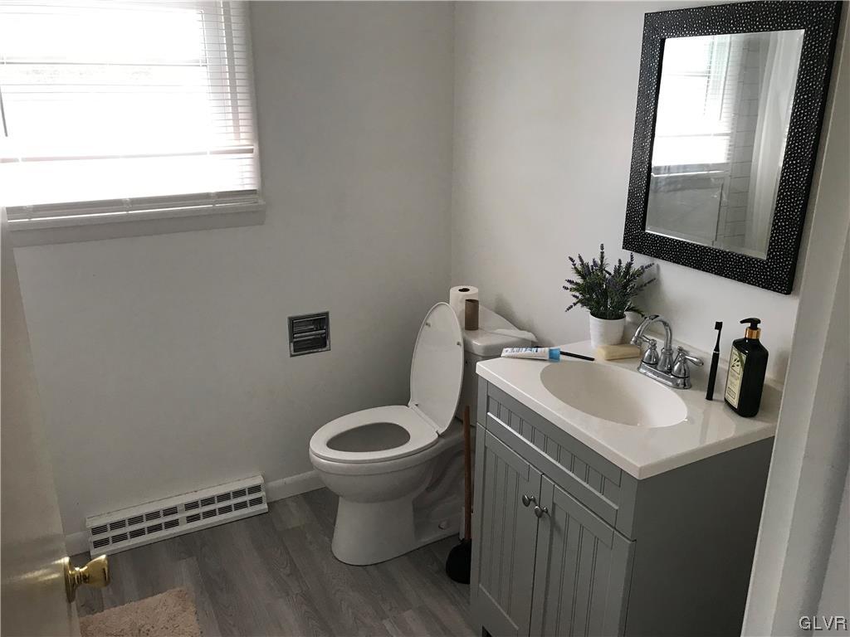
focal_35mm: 28
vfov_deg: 49.7
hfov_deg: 63.4
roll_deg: -0.8
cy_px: 318
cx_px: 425
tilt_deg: -18.0
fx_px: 688
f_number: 1.8
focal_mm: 3.99
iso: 25
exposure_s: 1/30
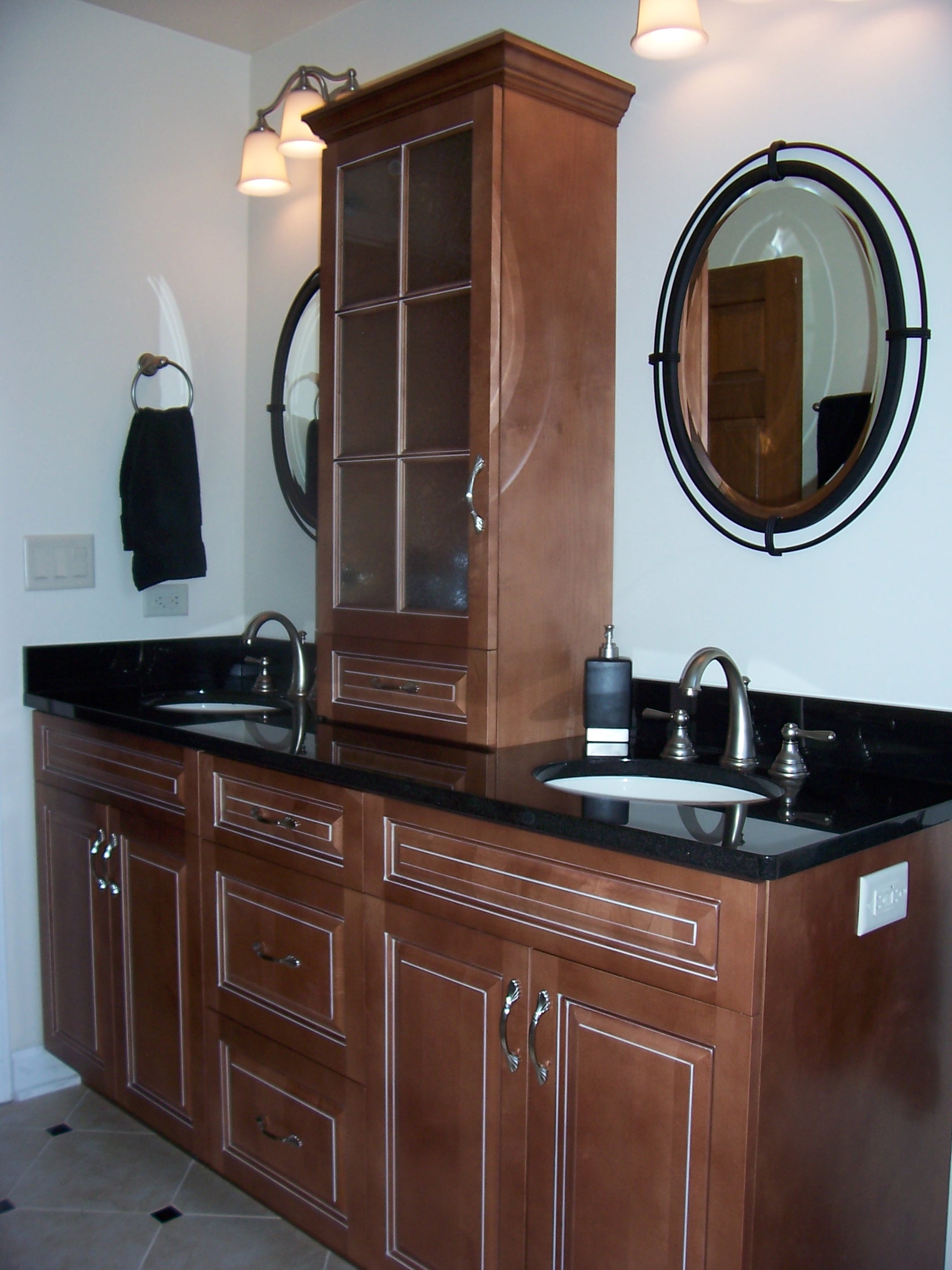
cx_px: 476
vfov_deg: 54.0
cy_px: 635
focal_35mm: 34
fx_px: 1247
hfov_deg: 41.8
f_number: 2.7
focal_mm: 5.6
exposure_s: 1/60
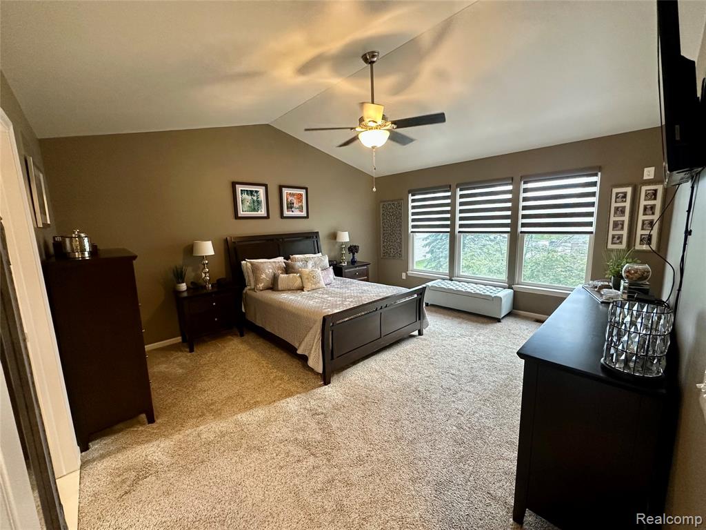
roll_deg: +1.4
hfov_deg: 102.1
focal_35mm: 14
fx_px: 286
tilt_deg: -8.5
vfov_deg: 85.7
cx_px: 353
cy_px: 265
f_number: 2.2
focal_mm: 2.22
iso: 250
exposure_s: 1/60
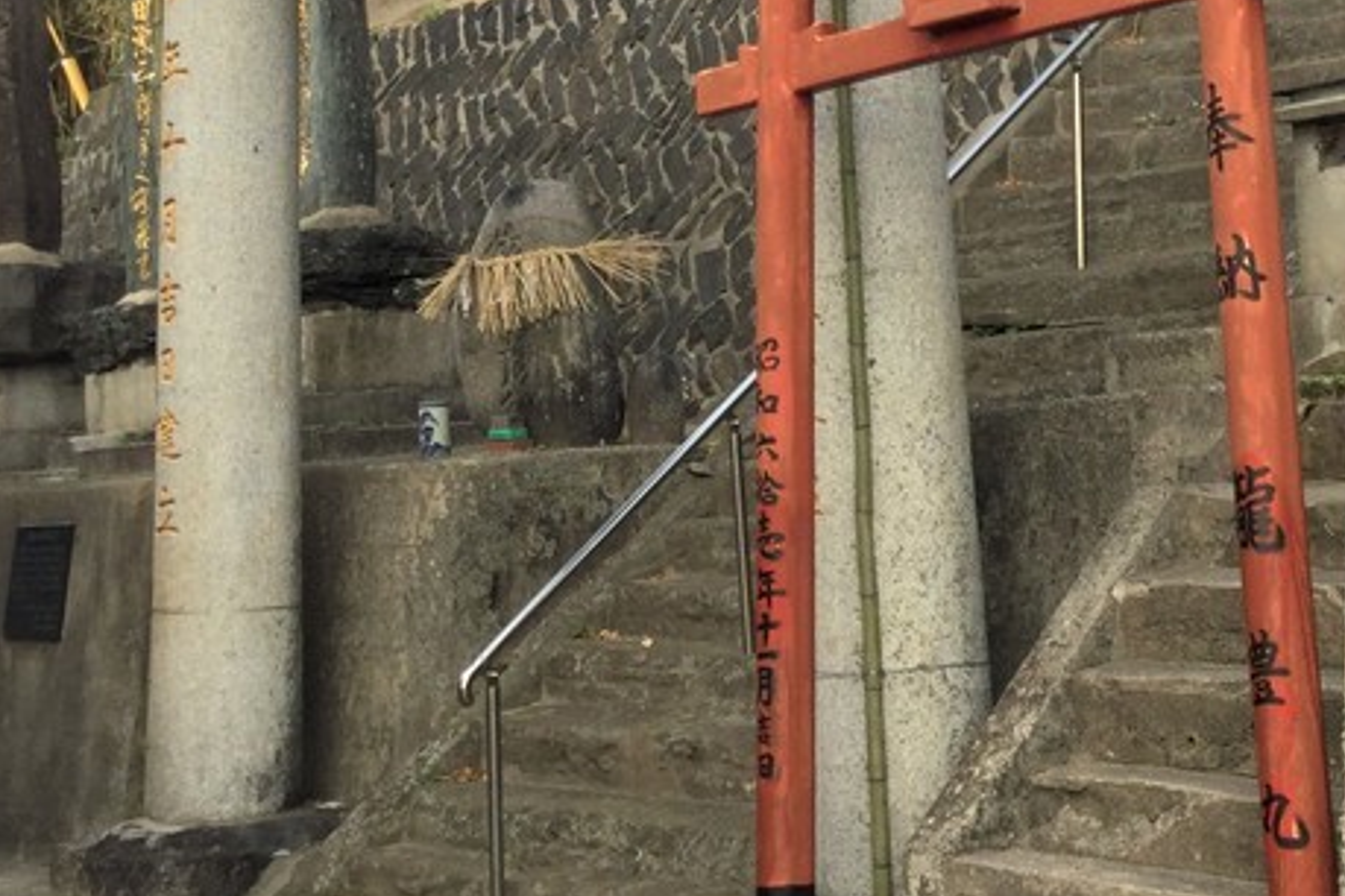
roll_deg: +1.4
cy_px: 67
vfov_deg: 18.6
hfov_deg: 27.9
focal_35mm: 72
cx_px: 926
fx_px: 2690
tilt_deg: +7.0
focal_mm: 3.3
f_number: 2.4
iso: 25
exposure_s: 1/468
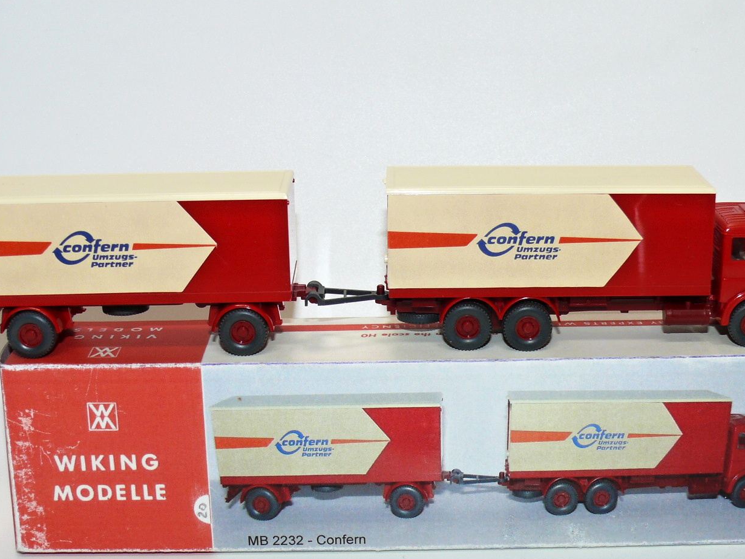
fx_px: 1399
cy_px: 358
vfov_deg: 22.5
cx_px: 399
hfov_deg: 29.8
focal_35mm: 65
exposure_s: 1/30
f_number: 4
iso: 100
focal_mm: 9.1
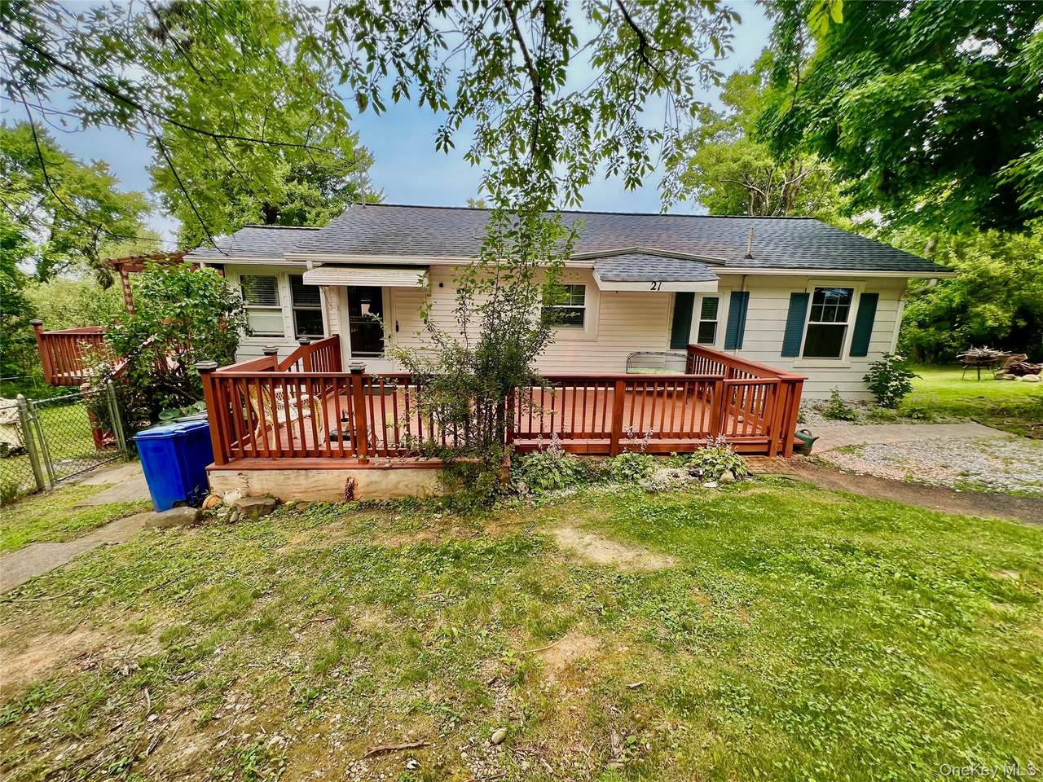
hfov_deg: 106.2
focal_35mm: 13
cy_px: 391
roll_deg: -0.8
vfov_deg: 89.9
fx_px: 392
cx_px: 522
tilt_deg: -13.8
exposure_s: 1/214
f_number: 1.8
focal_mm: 1.57
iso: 32
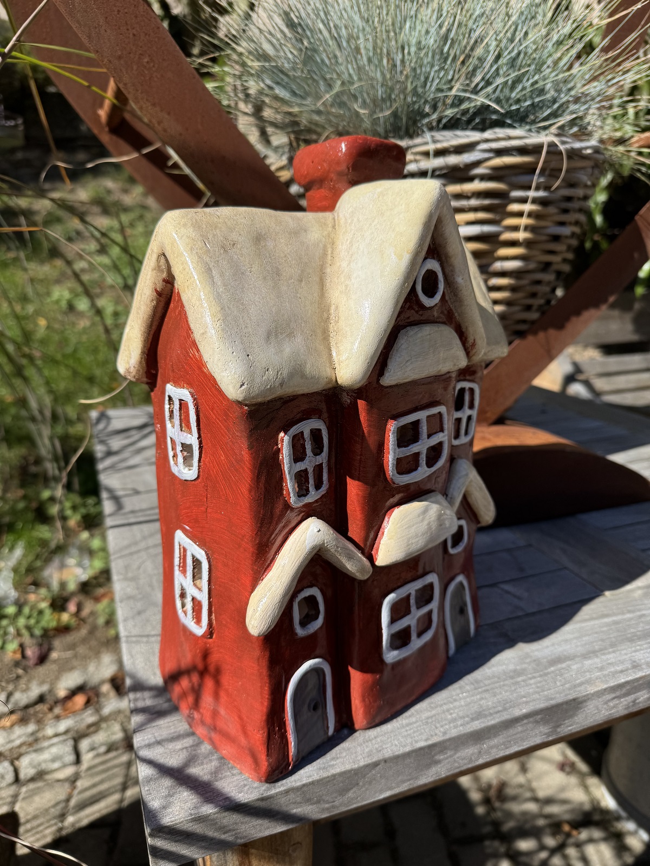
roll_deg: -0.2
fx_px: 601
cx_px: 325
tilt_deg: -14.7
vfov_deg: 71.6
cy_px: 433
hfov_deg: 56.8
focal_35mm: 24
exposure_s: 1/4310
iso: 80
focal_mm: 6.76
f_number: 1.78
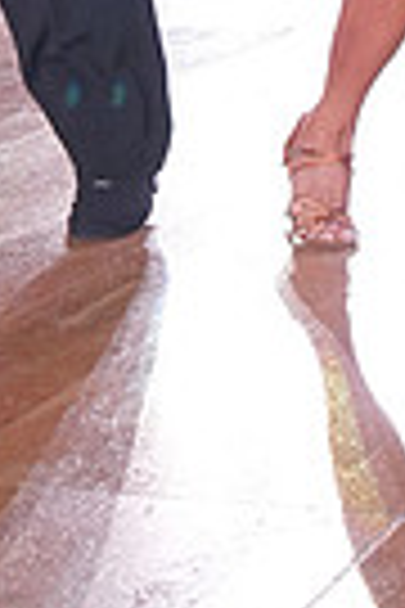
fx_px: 3560
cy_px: -428
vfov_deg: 9.4
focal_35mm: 211
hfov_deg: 6.5
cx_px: 277
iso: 3200
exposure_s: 1/400
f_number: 5.6
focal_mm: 49
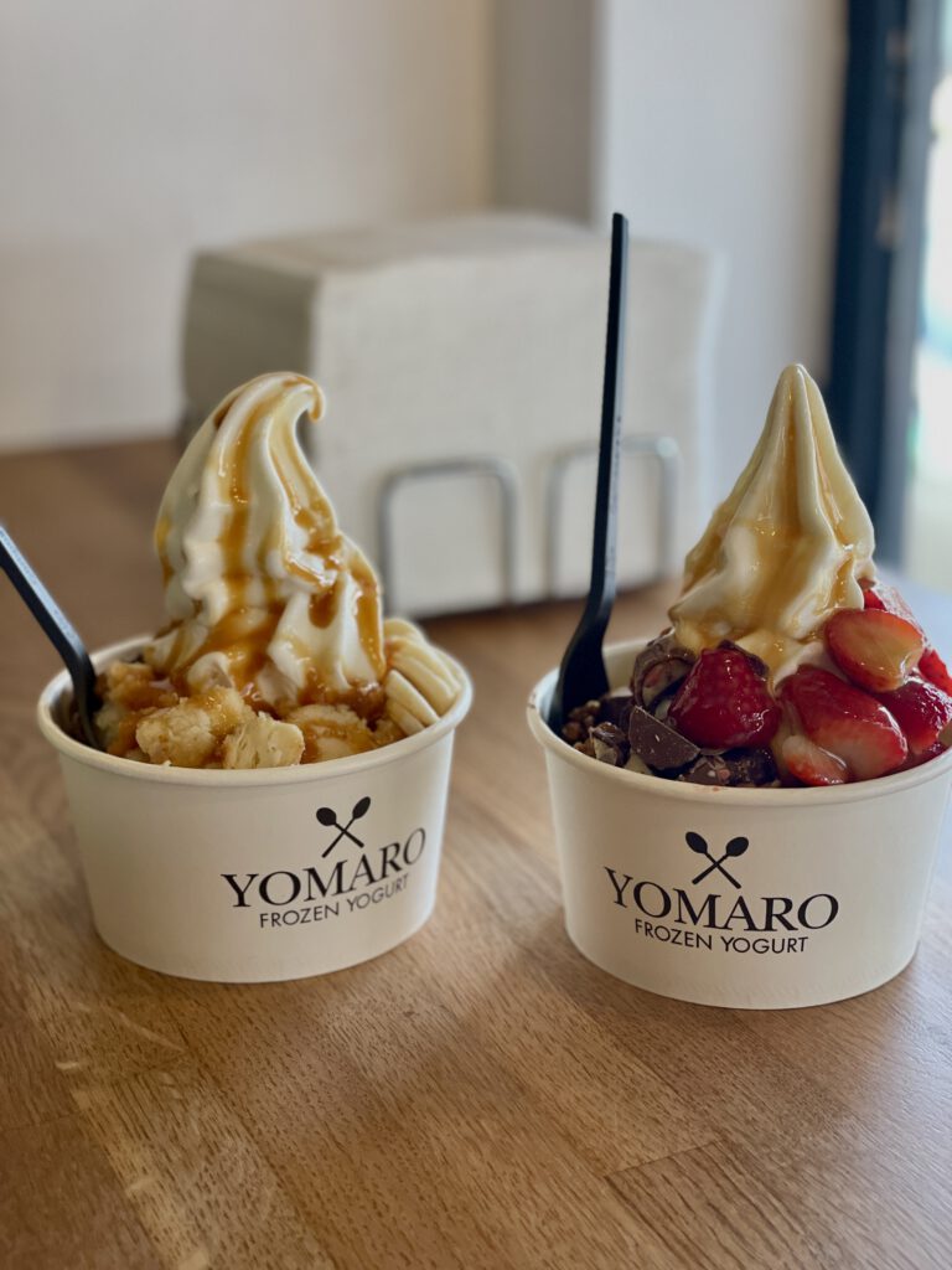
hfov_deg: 28.0
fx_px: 1907
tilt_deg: -19.3
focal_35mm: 52
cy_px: 635
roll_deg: +2.1
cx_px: 476
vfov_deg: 36.8
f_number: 2
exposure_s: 1/100
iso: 160
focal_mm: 6
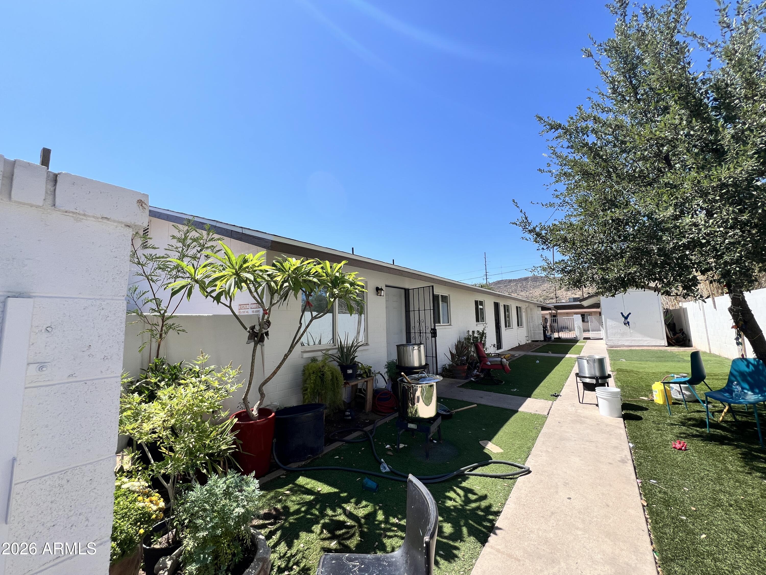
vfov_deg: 89.9
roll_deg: +1.2
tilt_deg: +6.3
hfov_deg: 106.2
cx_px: 383
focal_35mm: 13
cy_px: 288
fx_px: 288
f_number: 1.8
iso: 32
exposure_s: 1/1429
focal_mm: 1.57
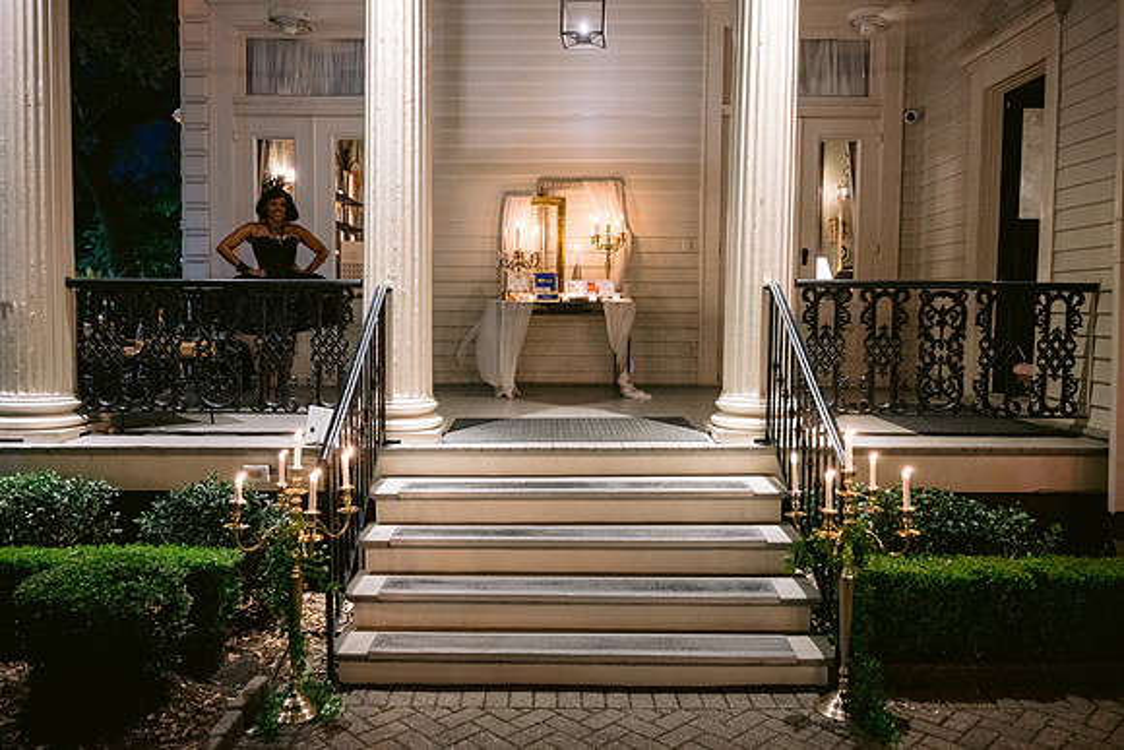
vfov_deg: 46.4
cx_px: 562
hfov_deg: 65.5
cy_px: 375
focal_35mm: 28
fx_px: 874
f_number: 3.5
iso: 1600
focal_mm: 28
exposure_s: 1/20
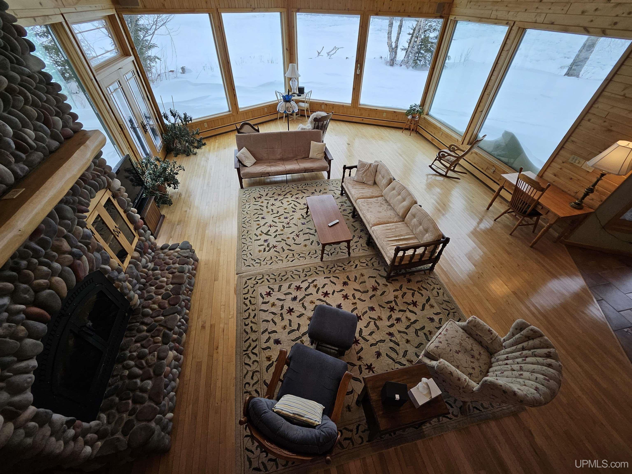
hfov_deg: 106.2
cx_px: 316
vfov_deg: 89.9
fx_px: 237
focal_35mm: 13
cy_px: 237
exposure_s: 1/120
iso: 32
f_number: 2.2
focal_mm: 1.7
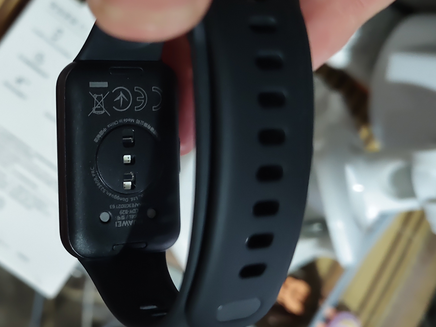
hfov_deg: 40.9
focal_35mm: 44
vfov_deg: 32.9
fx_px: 554
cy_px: 153
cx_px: 78
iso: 2461
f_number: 1.88
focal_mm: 5.56
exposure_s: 1/33.3
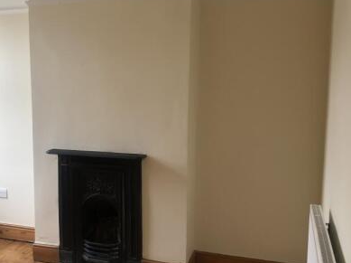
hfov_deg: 44.5
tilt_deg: -6.7
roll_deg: +0.3
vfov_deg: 34.3
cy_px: 132
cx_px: 132
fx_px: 425
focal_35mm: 42
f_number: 1.8
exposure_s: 1/20
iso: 40
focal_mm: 4
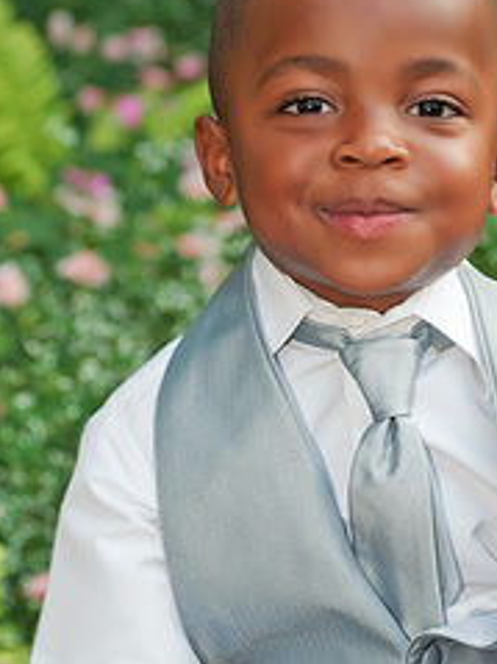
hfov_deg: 6.8
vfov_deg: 9.1
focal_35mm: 217
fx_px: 4158
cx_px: 401
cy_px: 342
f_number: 4.5
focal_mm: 80
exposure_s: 1/125
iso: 400
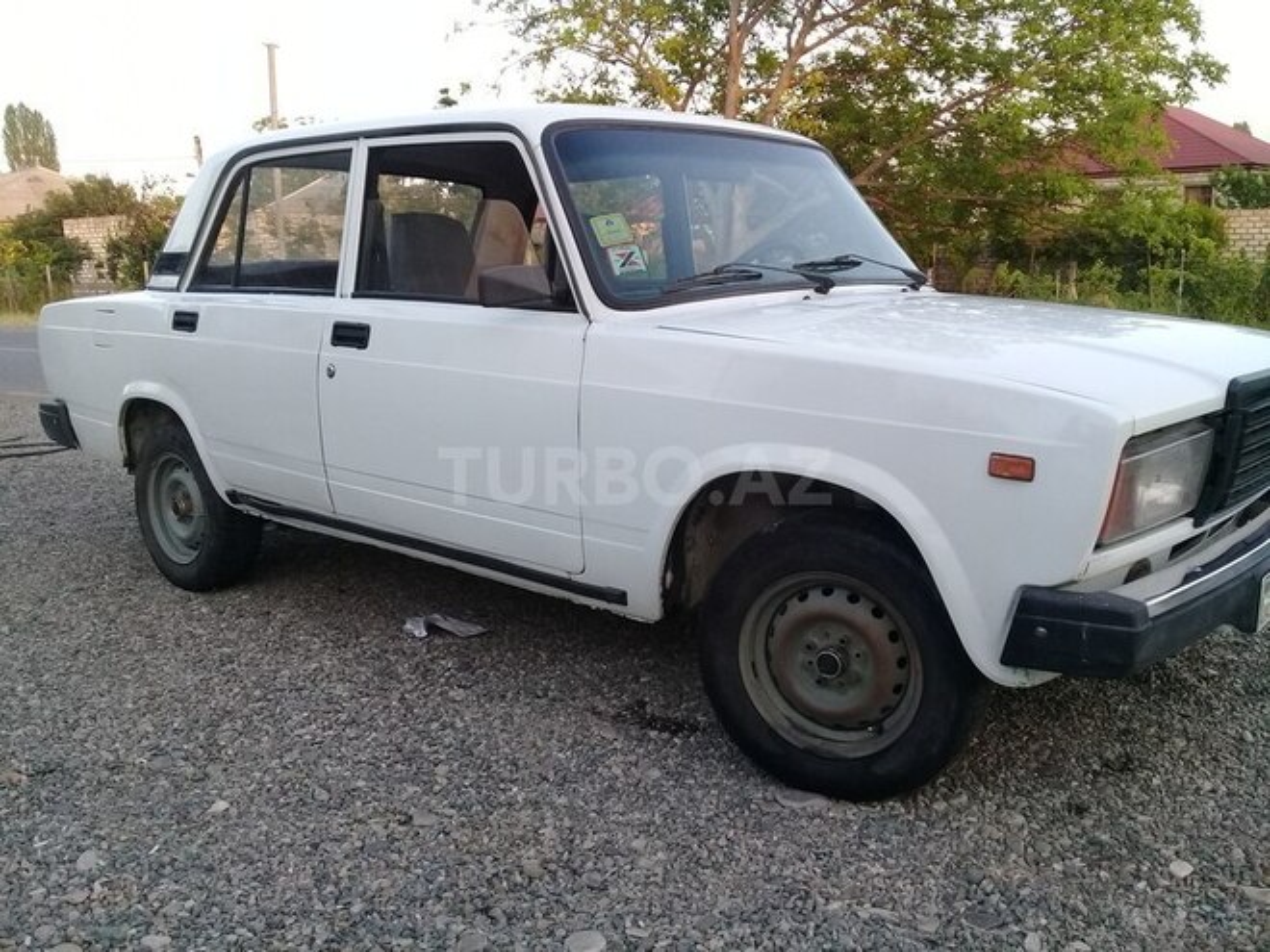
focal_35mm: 31
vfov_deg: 45.4
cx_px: 635
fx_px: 1137
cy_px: 476
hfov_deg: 58.4
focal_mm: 3.3
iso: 64
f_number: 2.2
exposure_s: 1/100
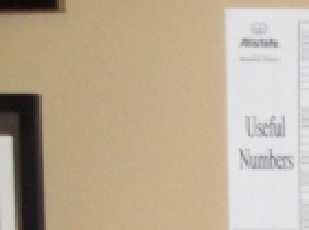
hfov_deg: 10.5
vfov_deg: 8.0
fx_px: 1540
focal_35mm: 173
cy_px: 510
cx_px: 636
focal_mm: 6.3
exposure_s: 1/60
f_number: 3.1
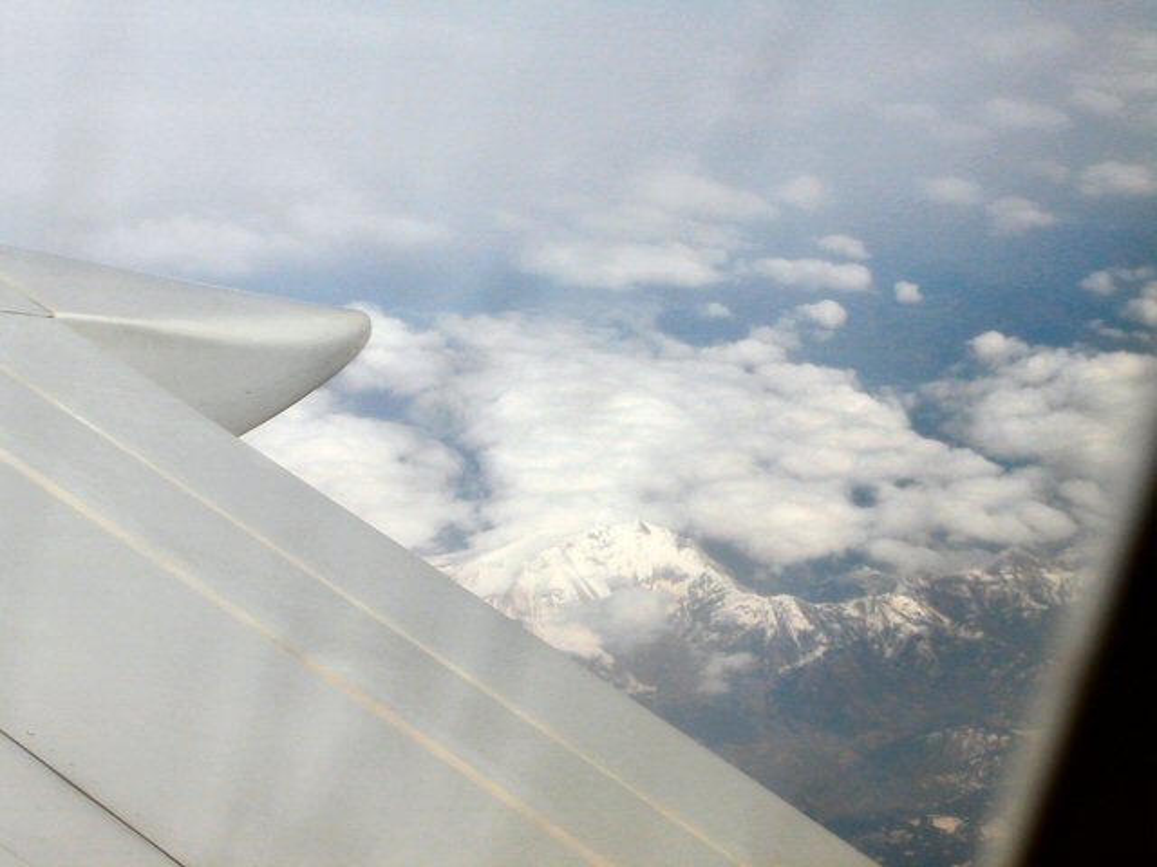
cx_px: 578
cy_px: 434
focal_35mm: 98
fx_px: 3276
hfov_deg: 20.0
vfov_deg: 15.1
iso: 100
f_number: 4.6
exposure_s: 1/599
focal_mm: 14.9
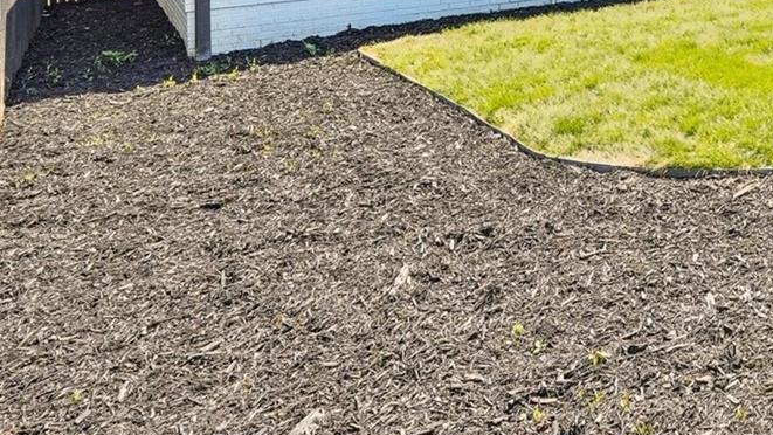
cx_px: 861
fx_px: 779
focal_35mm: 38
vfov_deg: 26.4
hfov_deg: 41.4
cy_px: -132
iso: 800
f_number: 8
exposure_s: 1/160
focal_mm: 10
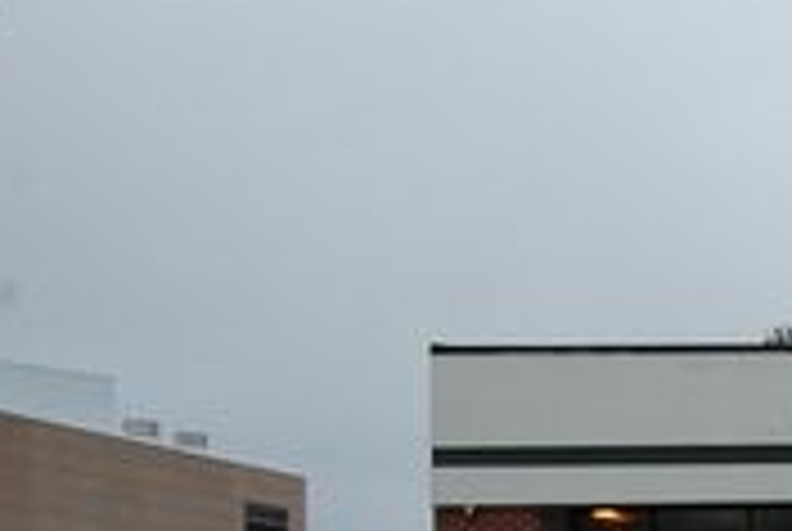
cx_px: 1066
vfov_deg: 24.5
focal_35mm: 51
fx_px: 1124
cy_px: 608
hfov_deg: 29.8
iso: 200
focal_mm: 12
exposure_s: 1/200
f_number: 7.1
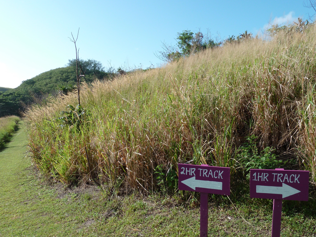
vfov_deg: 49.7
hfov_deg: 63.4
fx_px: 256
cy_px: 131
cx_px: 168
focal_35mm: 28
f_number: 4
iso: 80
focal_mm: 4.1
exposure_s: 1/400
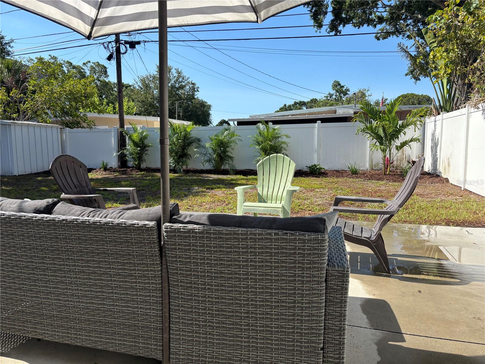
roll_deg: -0.4
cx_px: 242
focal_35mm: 26
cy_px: 182
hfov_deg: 67.3
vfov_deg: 53.1
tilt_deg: -7.5
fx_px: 364
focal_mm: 5.96
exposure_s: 1/2571
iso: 50
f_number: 1.6
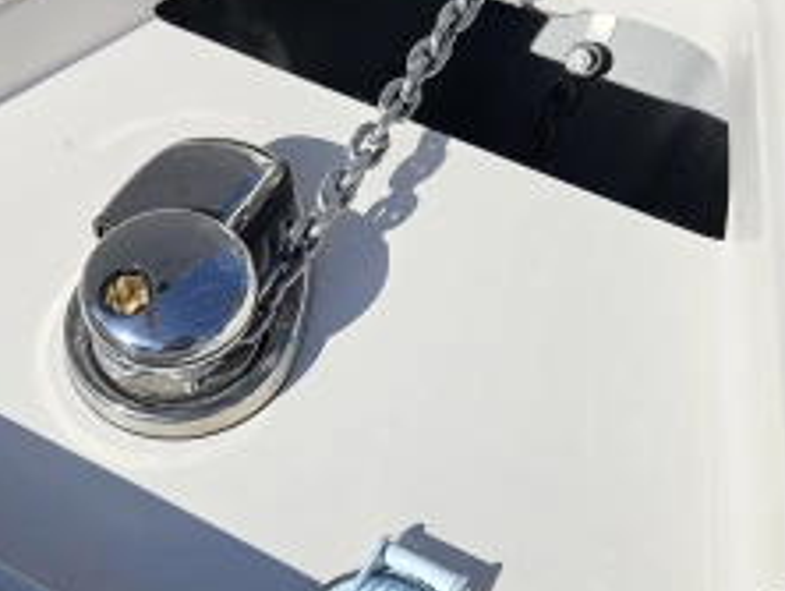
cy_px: 310
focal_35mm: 57
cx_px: 230
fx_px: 1294
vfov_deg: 25.7
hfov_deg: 33.3
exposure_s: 1/4939
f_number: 1.8
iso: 25
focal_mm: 5.4
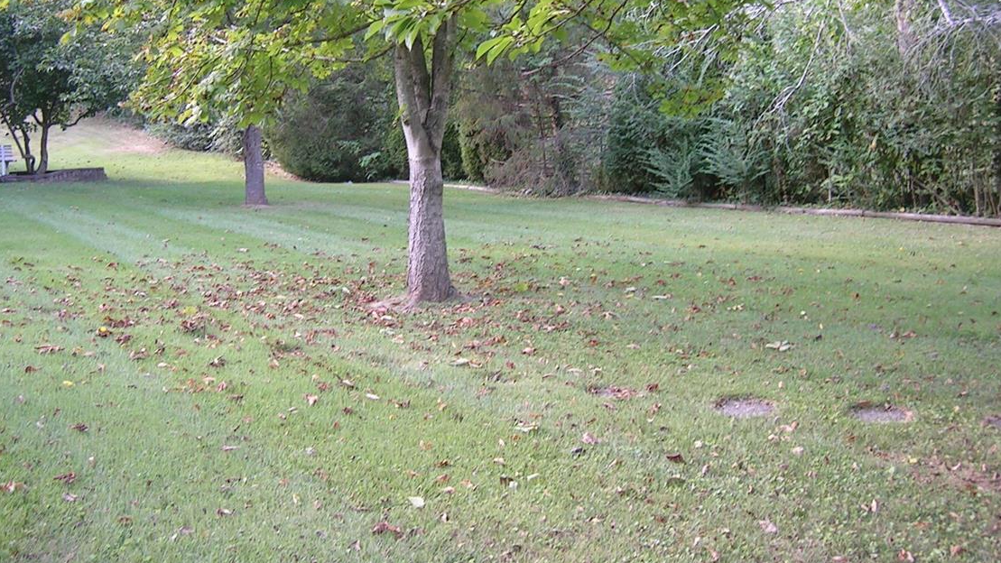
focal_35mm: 44
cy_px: 190
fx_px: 1168
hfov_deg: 46.3
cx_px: 457
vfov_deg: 27.0
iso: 50
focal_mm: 5.4
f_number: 2.8
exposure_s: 1/37.1
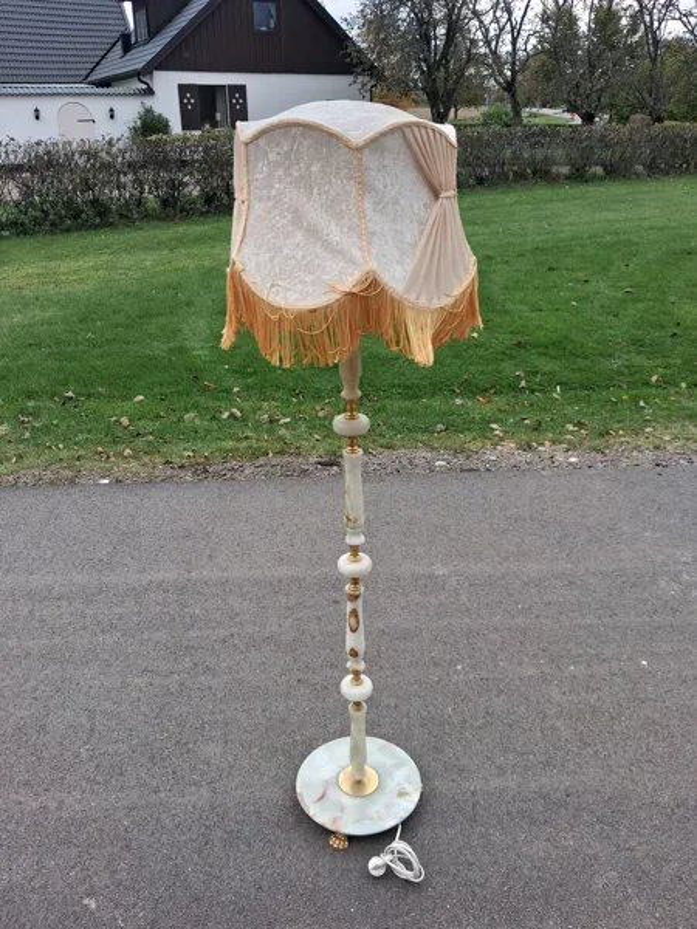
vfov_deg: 65.3
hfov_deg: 51.4
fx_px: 725
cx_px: 348
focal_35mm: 27
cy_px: 464
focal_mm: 4
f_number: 1.8
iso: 32
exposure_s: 1/100
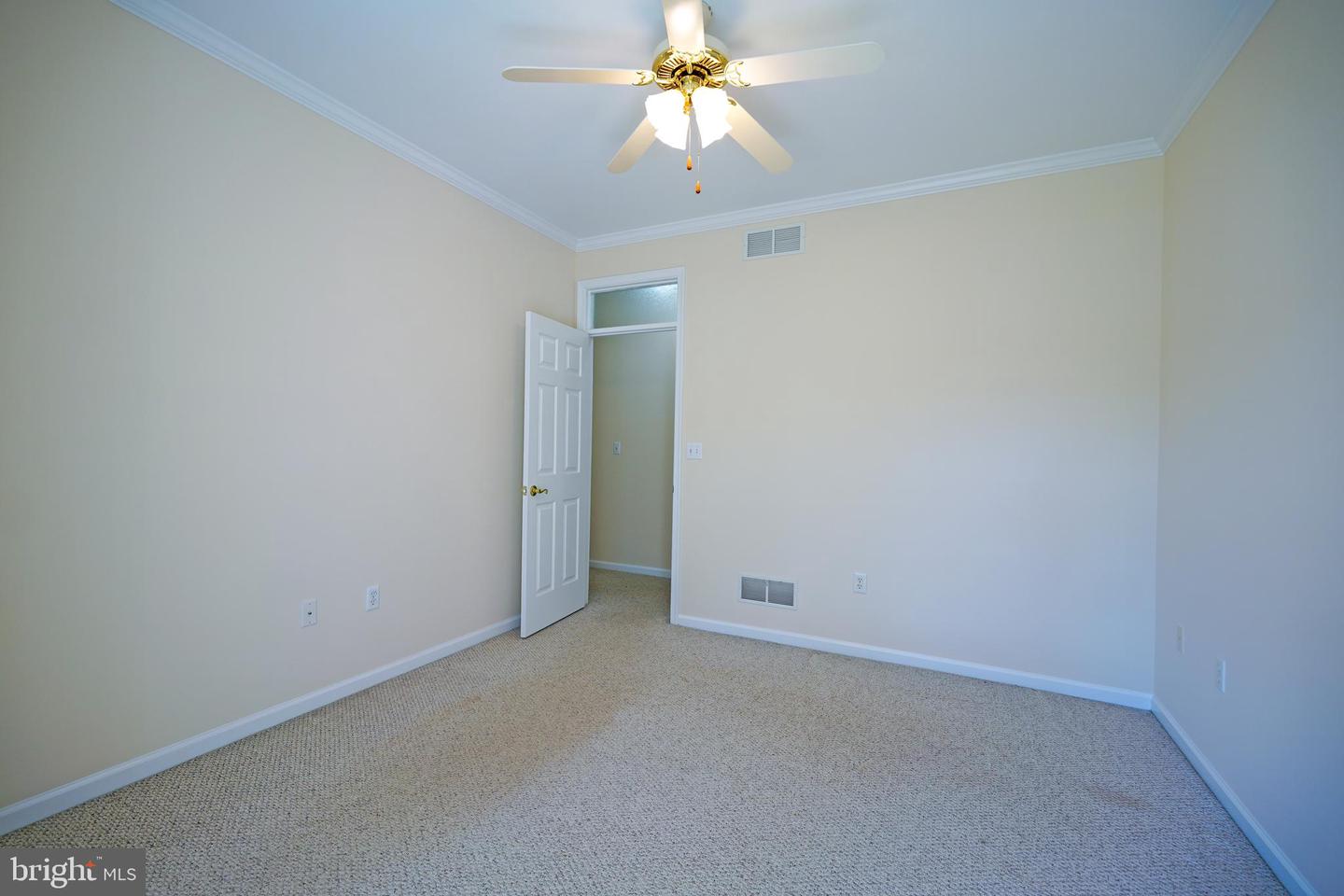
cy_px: 448
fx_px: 560
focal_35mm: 15
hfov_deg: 100.4
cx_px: 672
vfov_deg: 77.3
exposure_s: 1/50
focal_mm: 10
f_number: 3.5
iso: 100
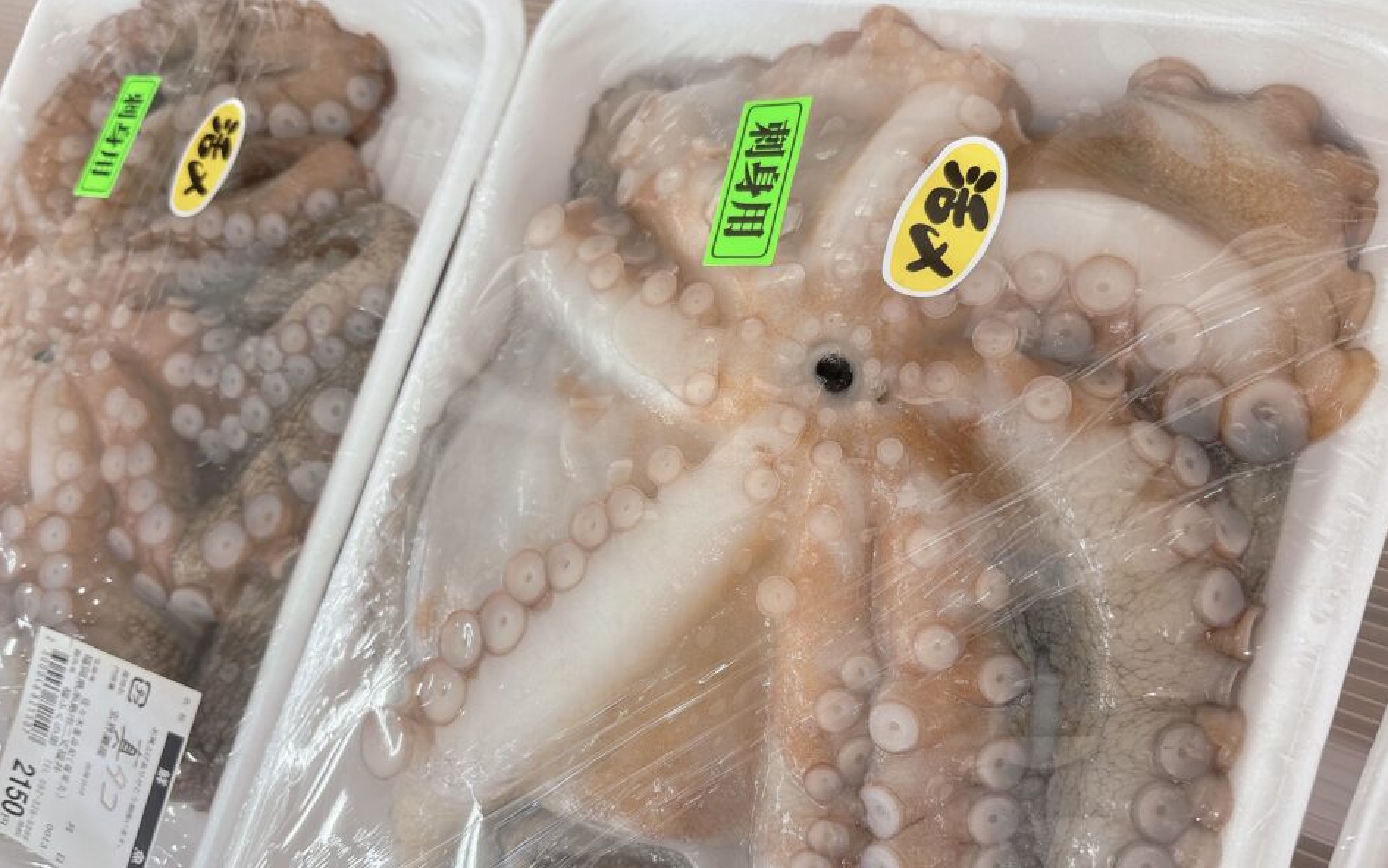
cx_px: 687
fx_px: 1059
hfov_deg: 66.5
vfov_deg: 44.5
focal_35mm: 28
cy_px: 480
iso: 80
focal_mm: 5.96
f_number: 1.6
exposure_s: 1/60
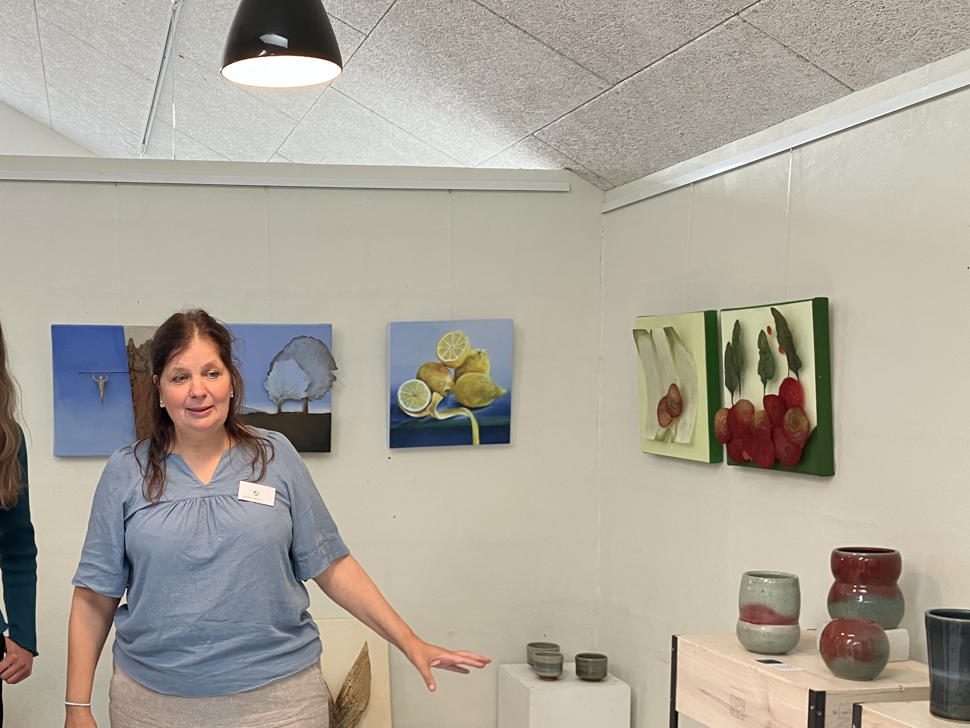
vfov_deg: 34.0
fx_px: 1177
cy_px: 486
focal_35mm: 42
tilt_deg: -4.1
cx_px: 265
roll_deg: +0.0
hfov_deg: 43.6
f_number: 1.8
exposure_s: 1/50
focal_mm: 3.99
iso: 64
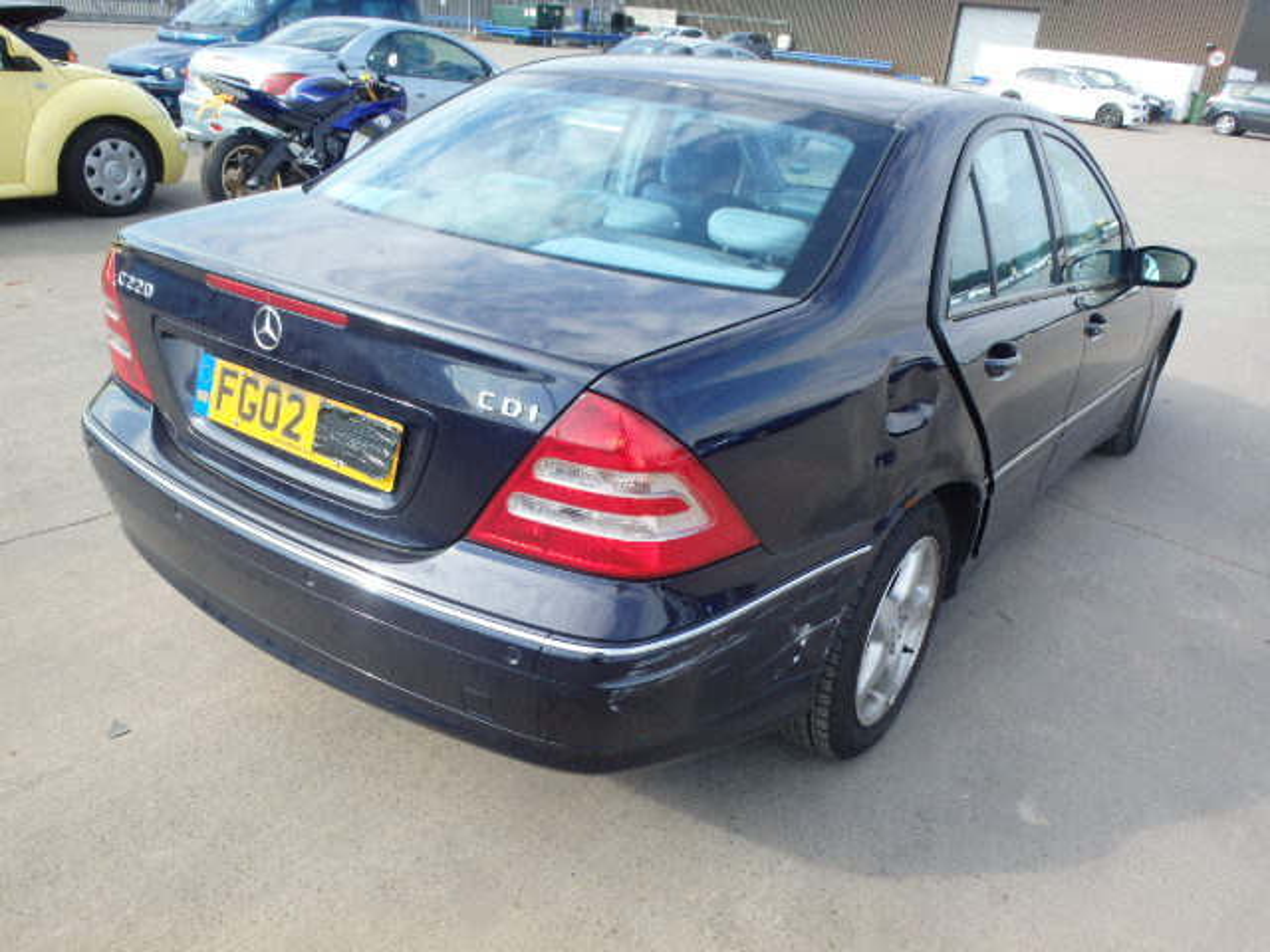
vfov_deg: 49.7
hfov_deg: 63.4
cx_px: 635
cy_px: 476
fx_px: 1027
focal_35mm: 28
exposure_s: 1/250
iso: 125
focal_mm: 5
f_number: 3.9
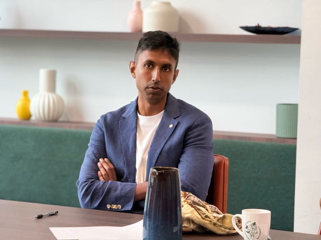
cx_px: 160
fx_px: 1113
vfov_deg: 12.3
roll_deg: -1.8
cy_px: 120
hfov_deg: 16.4
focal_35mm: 120
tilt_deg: -3.4
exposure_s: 1/100
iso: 320
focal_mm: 15.66
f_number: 2.8
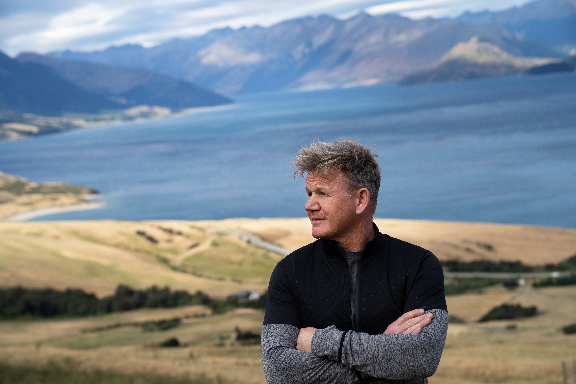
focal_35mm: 70
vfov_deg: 19.5
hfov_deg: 28.8
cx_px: 288
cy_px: 192
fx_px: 1120
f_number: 4.5
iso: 100
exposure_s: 1/640
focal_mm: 70
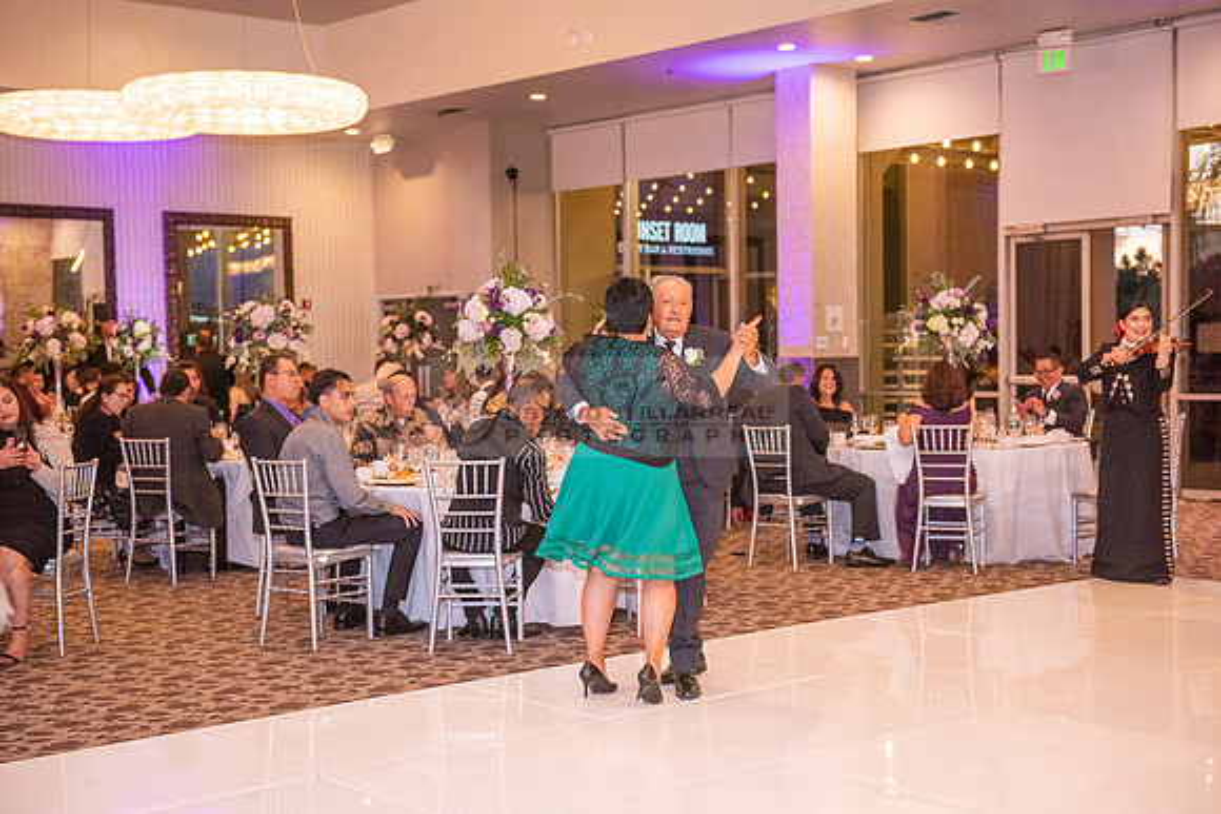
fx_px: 1696
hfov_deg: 39.6
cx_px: 610
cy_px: 407
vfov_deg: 27.0
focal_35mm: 50
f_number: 3.5
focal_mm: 50
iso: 1600
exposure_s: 1/250
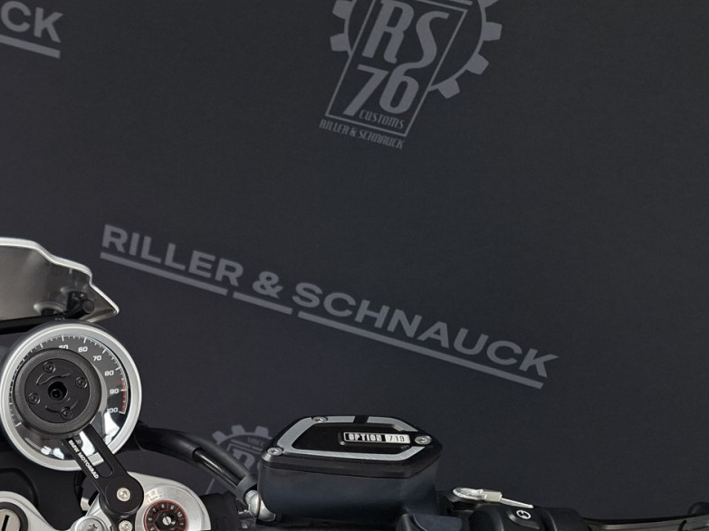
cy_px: 531
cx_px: 13
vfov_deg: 28.9
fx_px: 962
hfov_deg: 36.6
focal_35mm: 47
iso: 125
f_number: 1.8
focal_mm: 5.54
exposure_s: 1/120
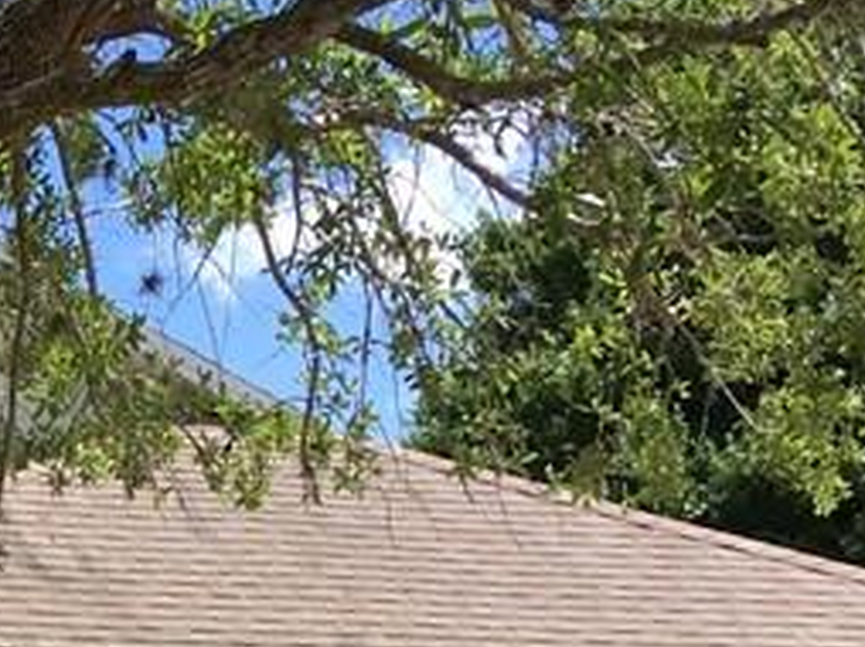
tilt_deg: -0.2
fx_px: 2921
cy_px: 981
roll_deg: -2.3
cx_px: -381
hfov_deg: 15.7
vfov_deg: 12.0
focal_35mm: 117
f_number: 2.2
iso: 25
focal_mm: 4.15
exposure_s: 1/810
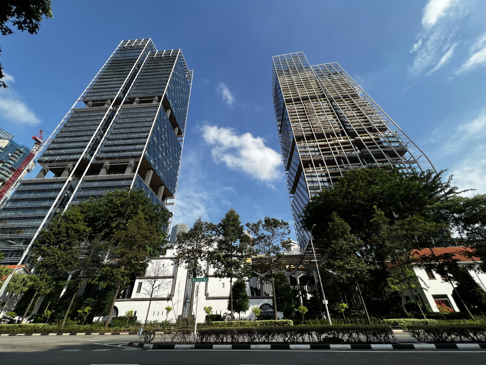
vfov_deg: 89.9
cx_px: 243
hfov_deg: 106.2
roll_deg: +1.5
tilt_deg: +33.4
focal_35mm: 13
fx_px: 183
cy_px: 182
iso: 32
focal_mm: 1.57
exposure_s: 1/1672
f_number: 1.8
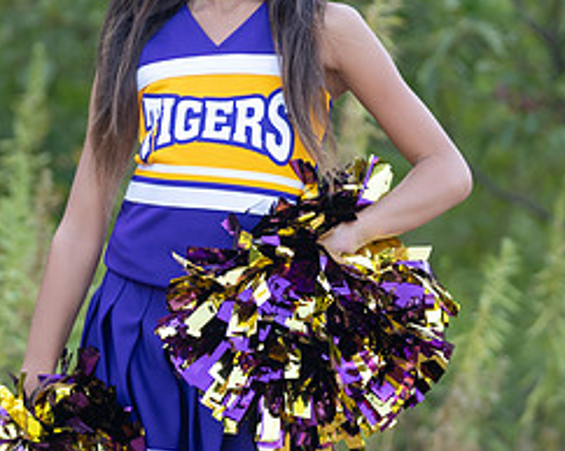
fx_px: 4626
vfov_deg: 5.6
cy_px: 116
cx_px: 256
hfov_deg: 7.0
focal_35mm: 277
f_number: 2.8
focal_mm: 106
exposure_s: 1/320
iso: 320
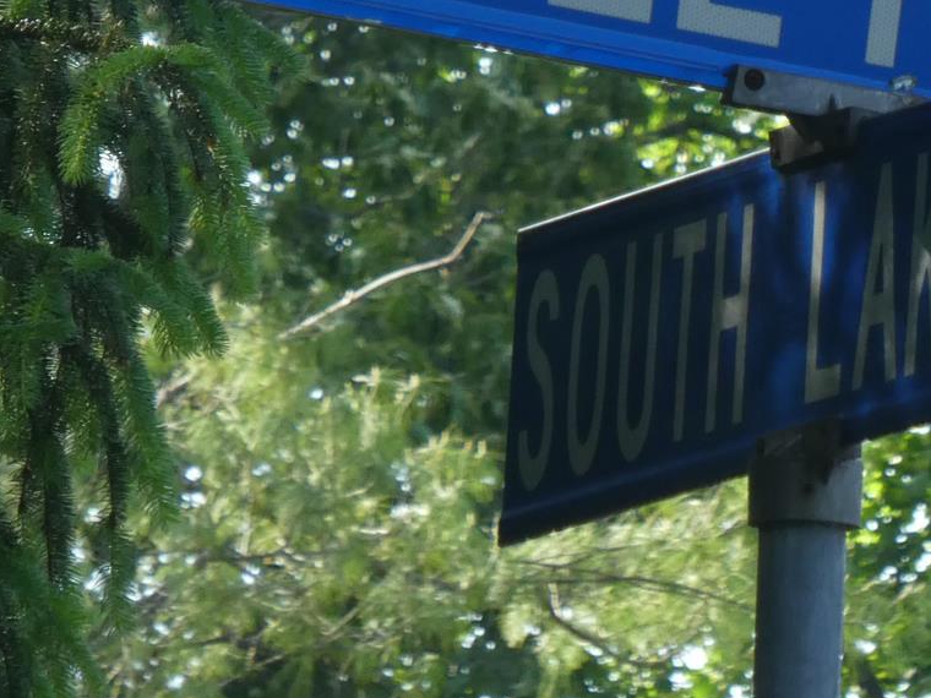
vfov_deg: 1.5
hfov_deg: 2.0
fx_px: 27030
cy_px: 293
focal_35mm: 1005
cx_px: 795
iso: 200
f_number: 6
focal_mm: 66.8
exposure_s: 1/100
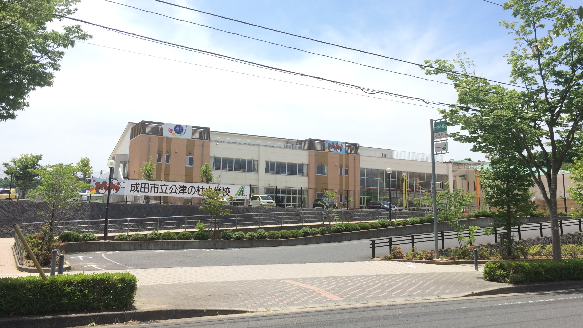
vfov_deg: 36.5
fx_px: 495
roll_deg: -2.6
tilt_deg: +9.7
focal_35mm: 32
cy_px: 131
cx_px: 294
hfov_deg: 61.0
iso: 32
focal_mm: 4.15
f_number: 2.2
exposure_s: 1/1580
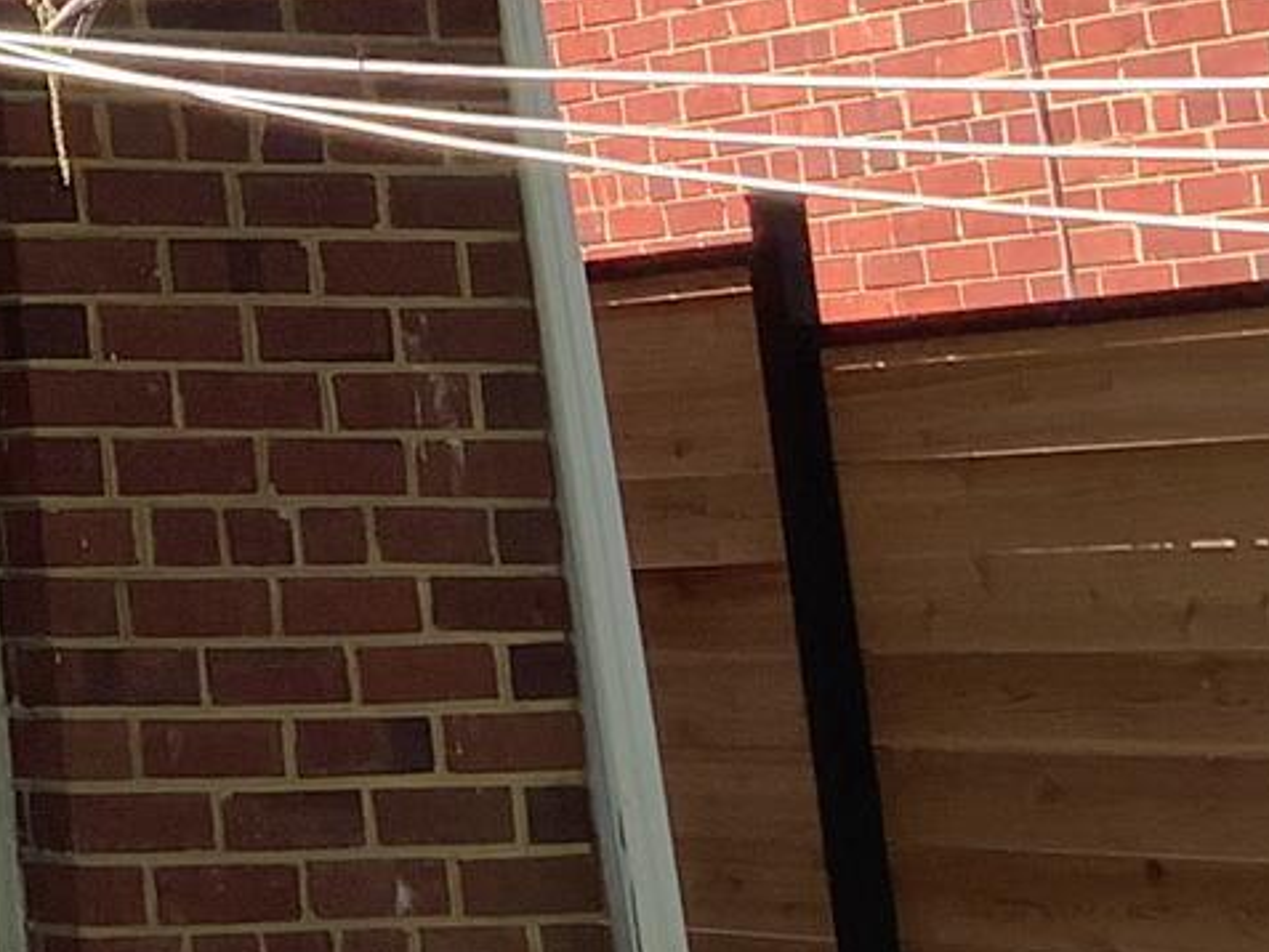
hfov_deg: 13.0
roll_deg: +1.6
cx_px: -1205
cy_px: -864
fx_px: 4877
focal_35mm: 133
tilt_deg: +15.5
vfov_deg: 10.4
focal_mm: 3.3
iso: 32
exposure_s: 1/120
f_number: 2.4
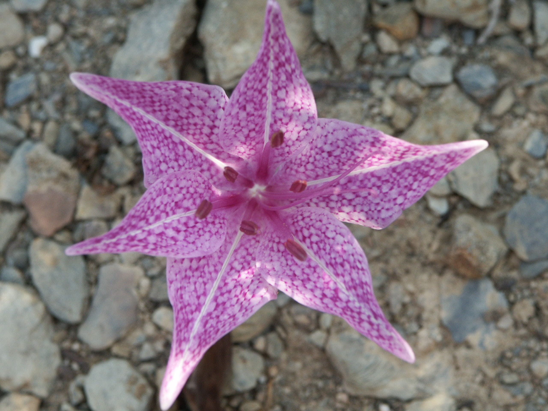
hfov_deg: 9.9
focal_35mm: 200
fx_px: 3166
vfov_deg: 7.4
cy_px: 206
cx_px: 274
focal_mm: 50.69
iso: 100
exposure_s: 1/180
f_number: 4.5
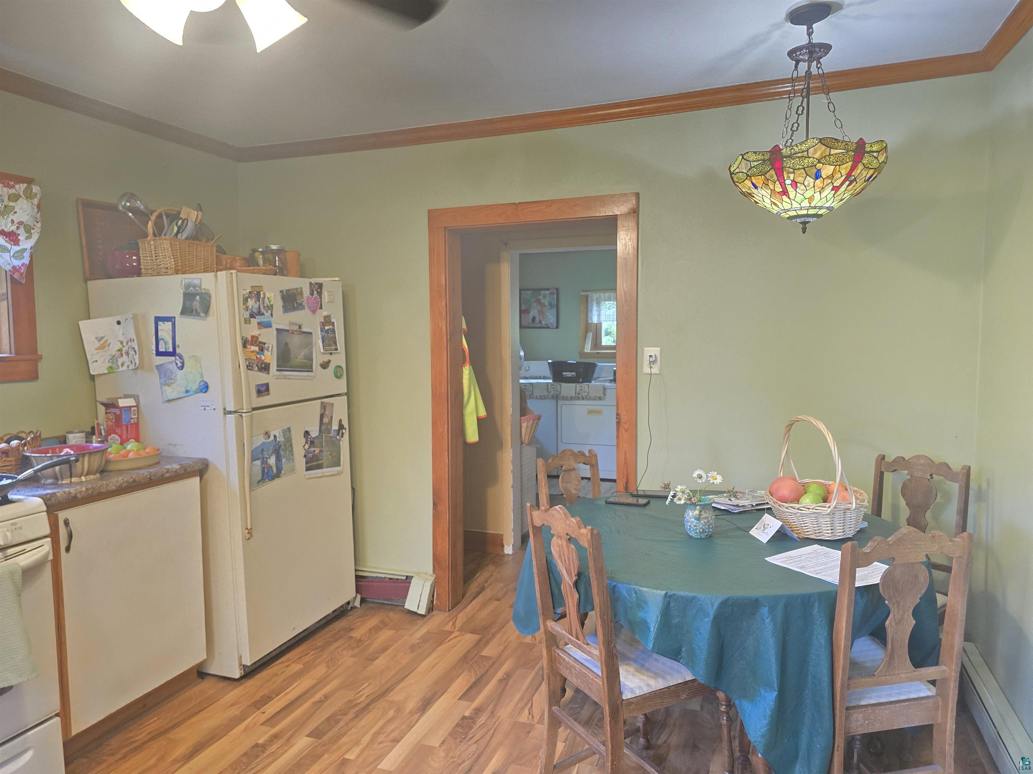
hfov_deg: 73.9
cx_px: 516
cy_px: 387
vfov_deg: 58.9
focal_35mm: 23
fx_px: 686
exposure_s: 1/60
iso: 1000
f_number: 1.7
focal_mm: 6.3
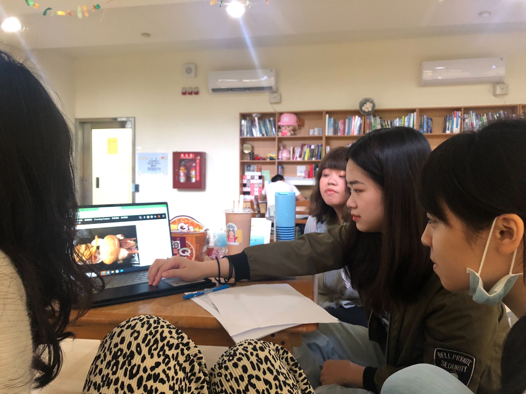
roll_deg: -0.2
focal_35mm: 28
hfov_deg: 63.4
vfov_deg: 49.7
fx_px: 425
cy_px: 197
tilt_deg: -5.5
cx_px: 263
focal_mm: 3.99
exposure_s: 1/15
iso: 100
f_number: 1.8
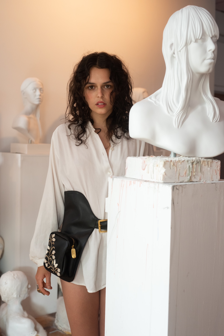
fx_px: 466
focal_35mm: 50
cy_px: 168
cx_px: 112
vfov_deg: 39.6
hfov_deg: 27.0
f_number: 4
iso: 1600
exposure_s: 1/125
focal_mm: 50
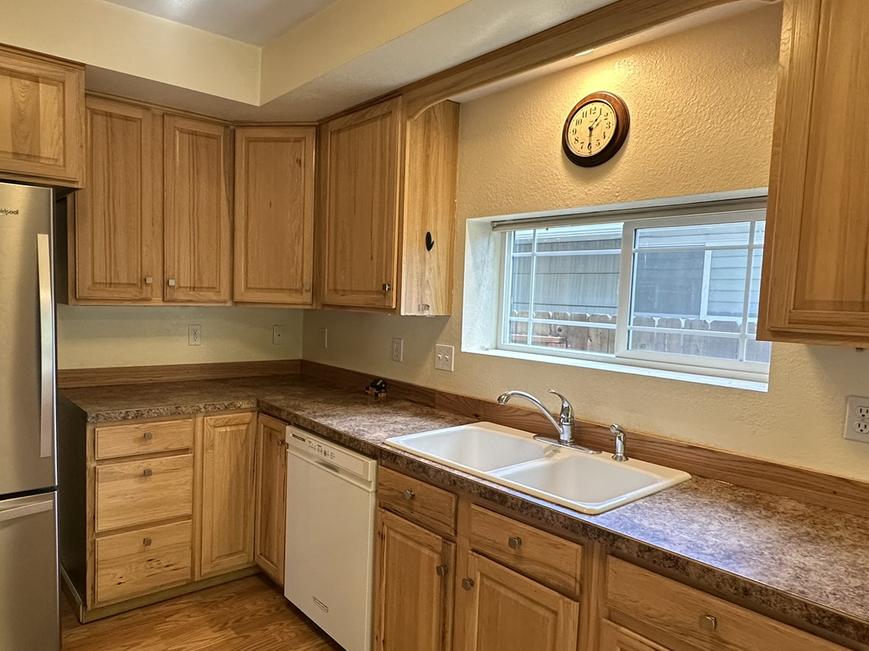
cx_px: 369
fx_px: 602
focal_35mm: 24
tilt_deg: -4.9
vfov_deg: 56.8
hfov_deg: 71.2
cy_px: 342
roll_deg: -1.8
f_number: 2.2
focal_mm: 2.22
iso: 200
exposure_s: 1/120
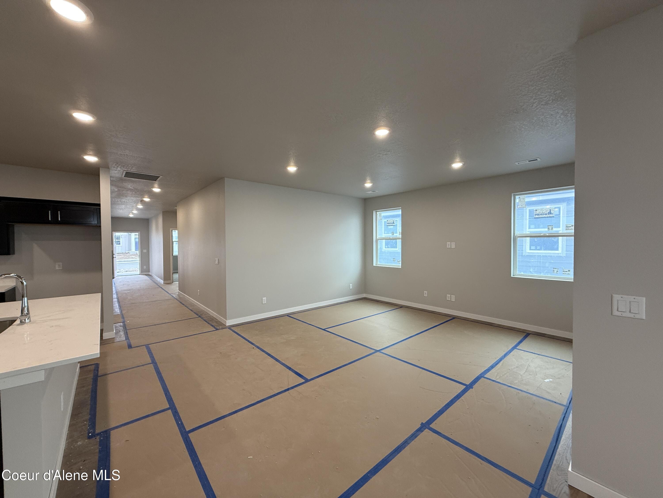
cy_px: 249
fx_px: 268
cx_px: 332
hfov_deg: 102.1
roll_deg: +0.6
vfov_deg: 85.7
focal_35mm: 14
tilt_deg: -1.4
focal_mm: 2.22
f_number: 2.2
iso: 160
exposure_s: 1/120
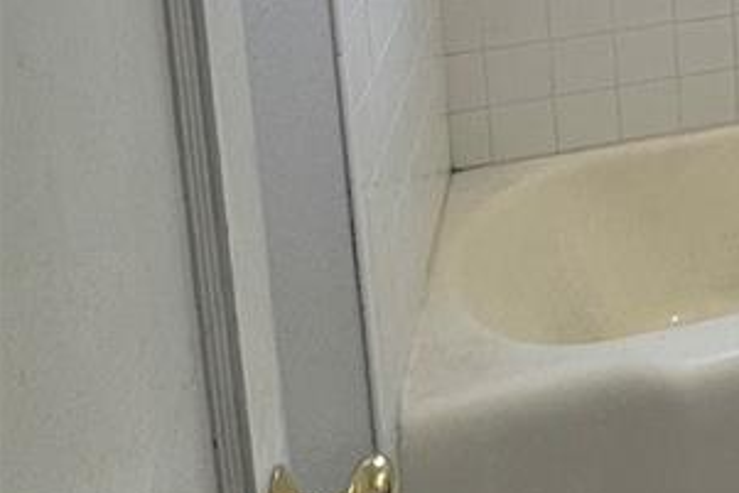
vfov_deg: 20.3
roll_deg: +0.2
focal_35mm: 58
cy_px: -238
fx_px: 1191
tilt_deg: -7.8
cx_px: 1102
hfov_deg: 25.8
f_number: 2.2
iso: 64
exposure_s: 1/120
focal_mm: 2.22
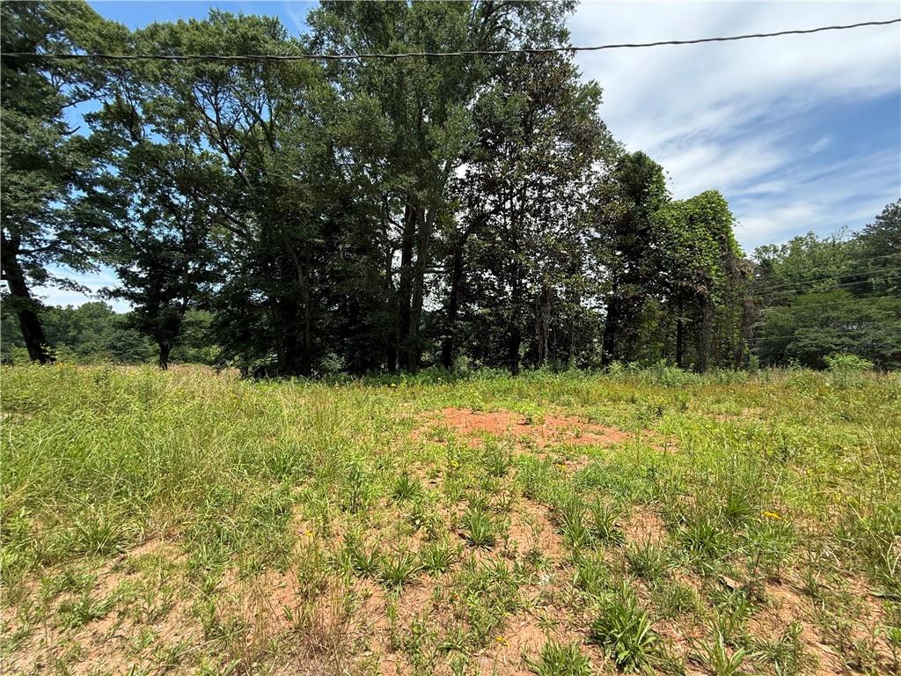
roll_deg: +1.3
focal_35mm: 14
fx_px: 364
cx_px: 450
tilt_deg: +0.6
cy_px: 338
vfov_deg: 85.7
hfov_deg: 102.1
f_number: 2.2
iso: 50
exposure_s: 1/448
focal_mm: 2.22
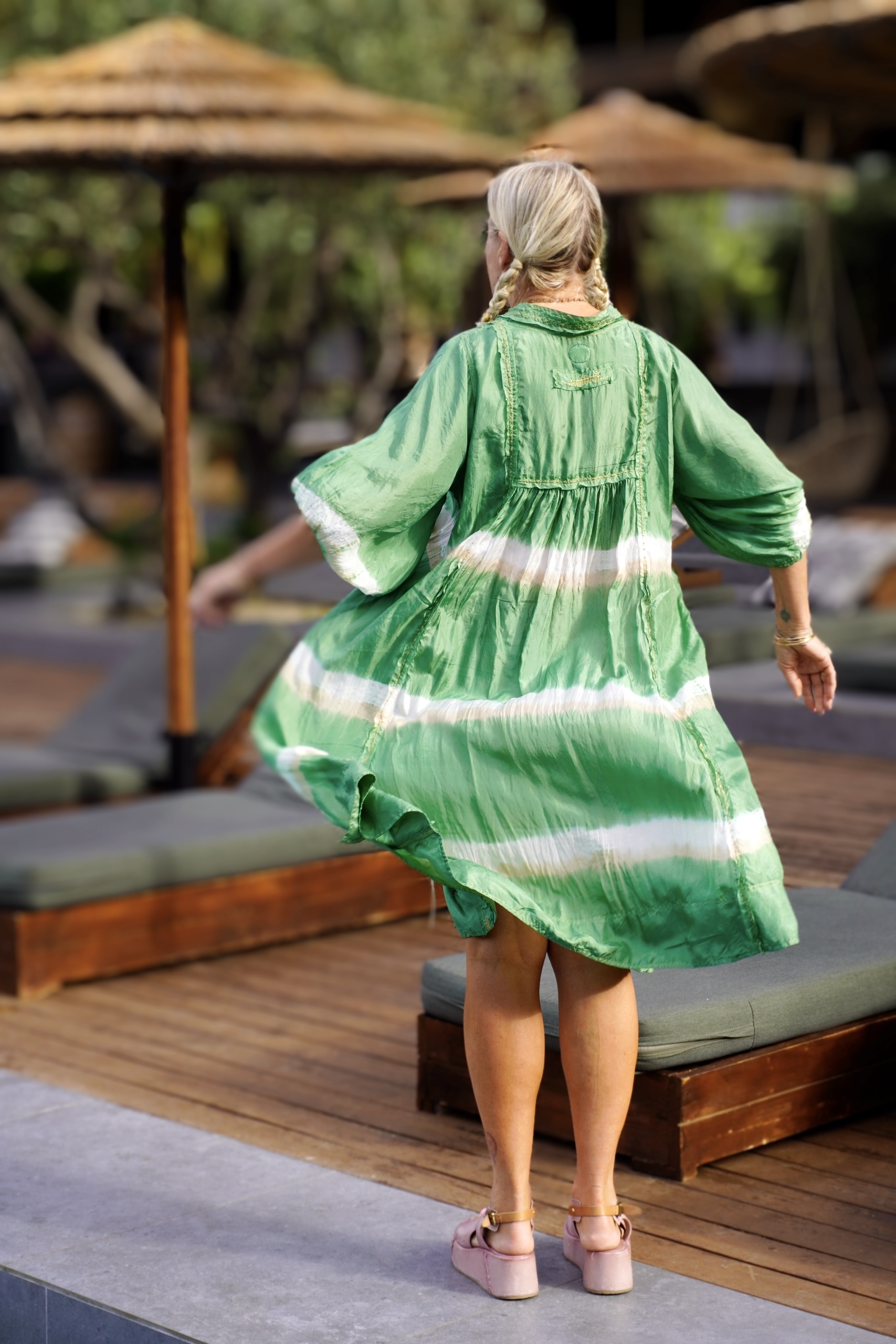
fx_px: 2799
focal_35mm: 75
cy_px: 672
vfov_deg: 27.0
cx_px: 448
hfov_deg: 18.2
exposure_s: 1/250
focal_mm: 50
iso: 100
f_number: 5.6
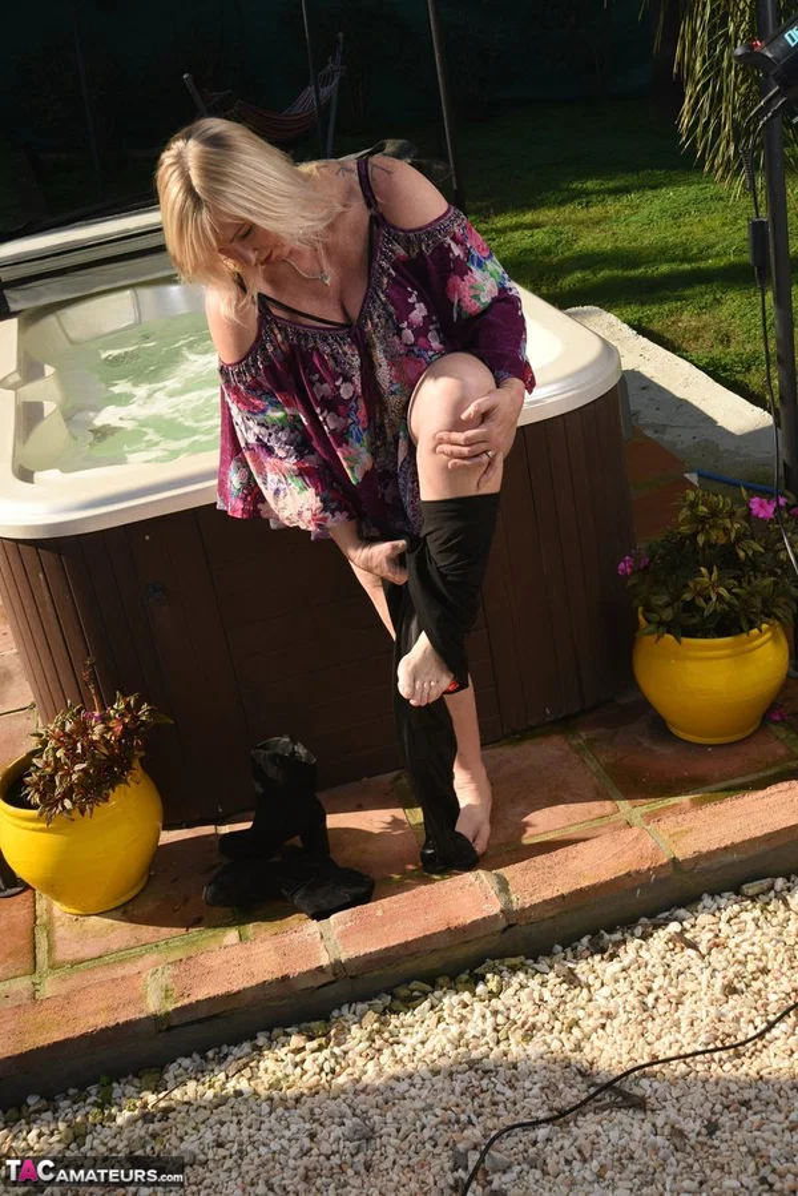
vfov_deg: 46.4
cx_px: 399
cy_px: 598
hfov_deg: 31.9
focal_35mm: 42
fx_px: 1395
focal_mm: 42
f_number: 13
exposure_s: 1/100
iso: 100
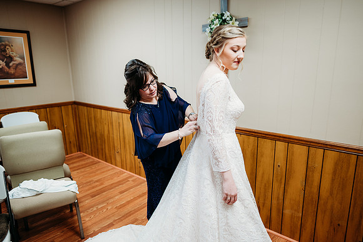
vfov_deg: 53.2
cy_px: 121
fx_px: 242
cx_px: 182
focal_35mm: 24
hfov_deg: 73.7
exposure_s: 1/125
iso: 400
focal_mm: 24
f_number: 1.8
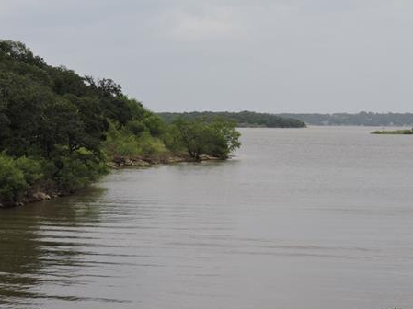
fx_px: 1276
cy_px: 100
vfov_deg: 13.8
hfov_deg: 18.4
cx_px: 247
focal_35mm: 107
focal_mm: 13.4
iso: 100
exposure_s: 1/1250
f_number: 3.9
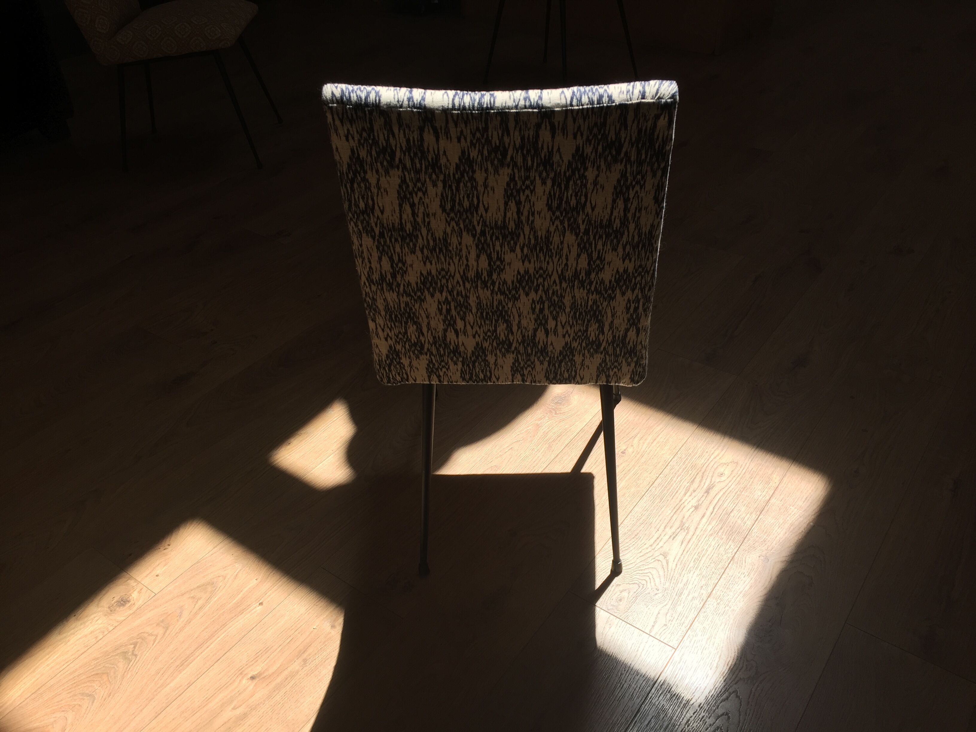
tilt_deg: -35.5
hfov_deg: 61.7
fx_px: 818
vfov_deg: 48.2
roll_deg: +4.3
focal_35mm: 29
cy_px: 366
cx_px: 488
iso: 32
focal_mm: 4.15
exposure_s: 1/746
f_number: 2.2
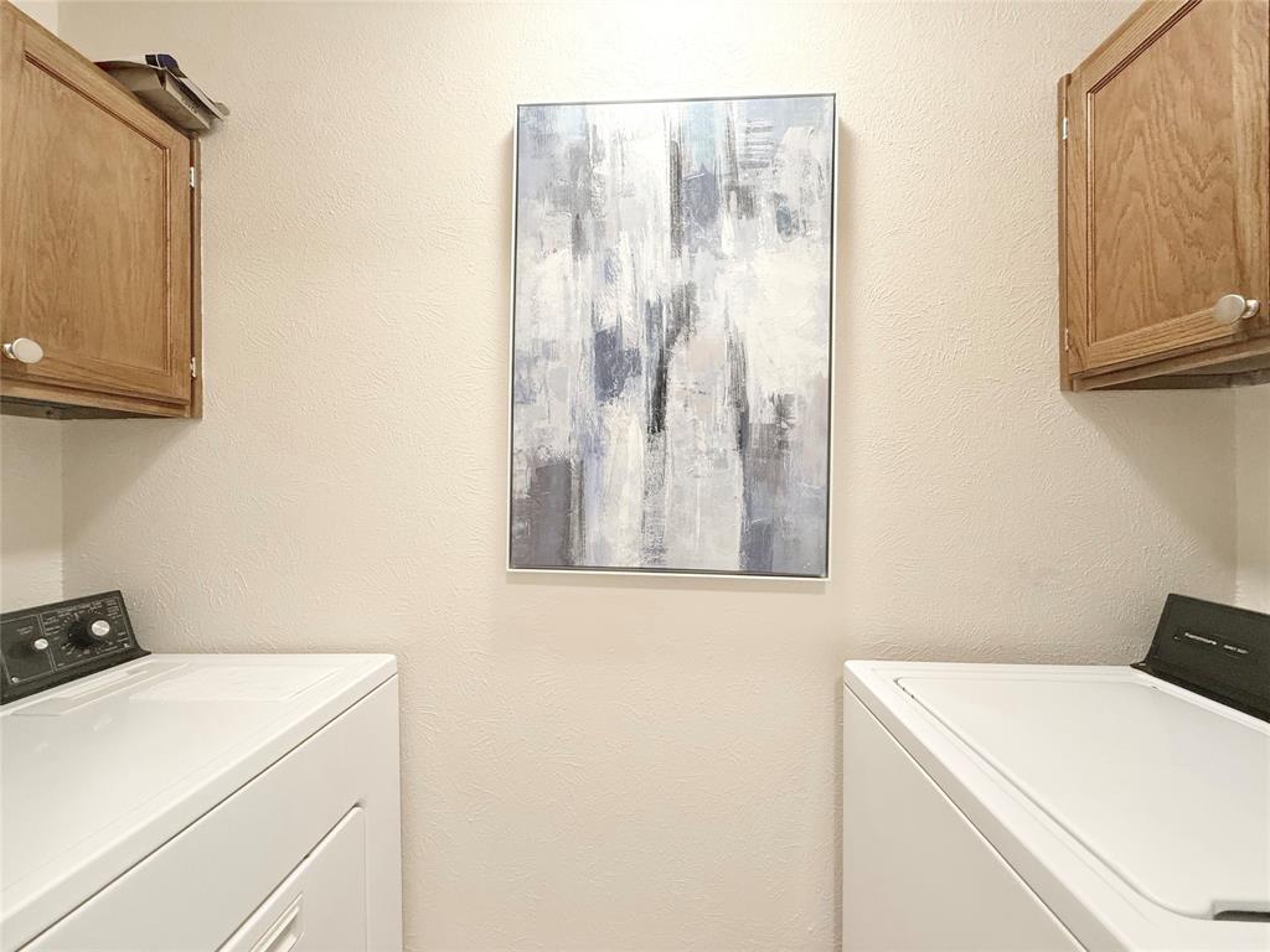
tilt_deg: +0.3
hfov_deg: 102.1
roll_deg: +0.9
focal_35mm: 14
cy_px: 476
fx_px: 514
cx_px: 635
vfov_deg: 85.7
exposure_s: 1/120
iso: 320
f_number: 2.2
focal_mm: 2.22
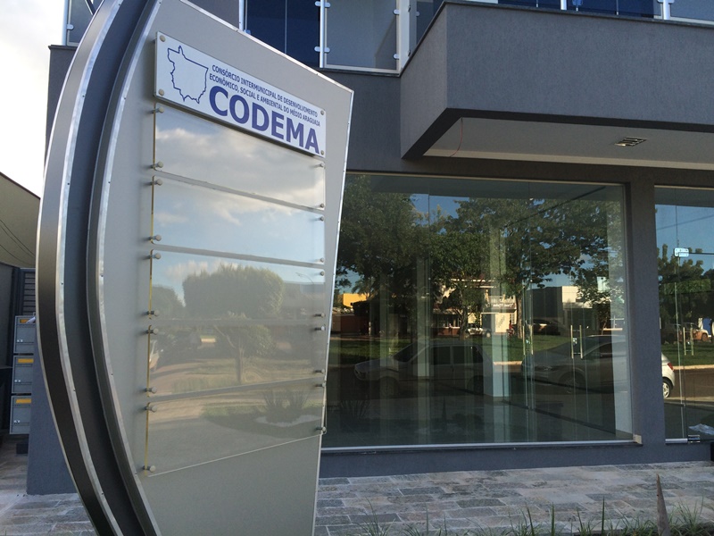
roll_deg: +1.1
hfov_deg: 61.7
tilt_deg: +5.4
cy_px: 268
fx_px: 598
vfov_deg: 48.2
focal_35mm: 29
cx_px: 357
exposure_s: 1/461
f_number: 2.2
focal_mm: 4.15
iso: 32
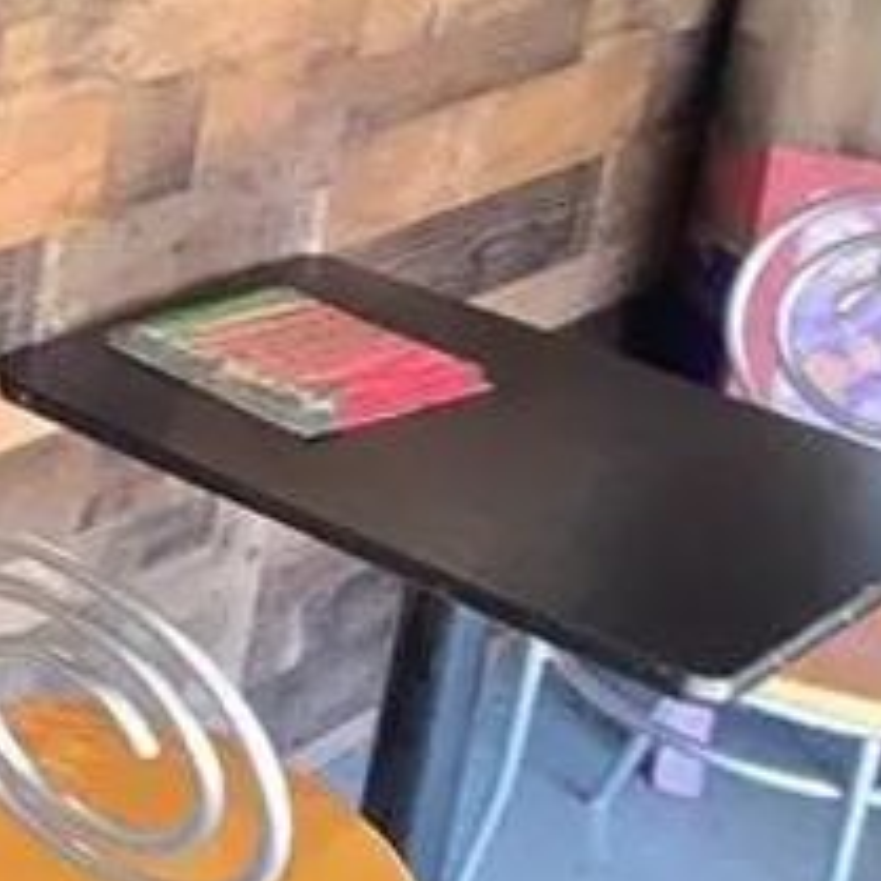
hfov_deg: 15.2
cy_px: -242
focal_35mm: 75
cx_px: -1155
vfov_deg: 21.1
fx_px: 2160
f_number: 2.2
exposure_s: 1/60
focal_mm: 2.2
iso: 160
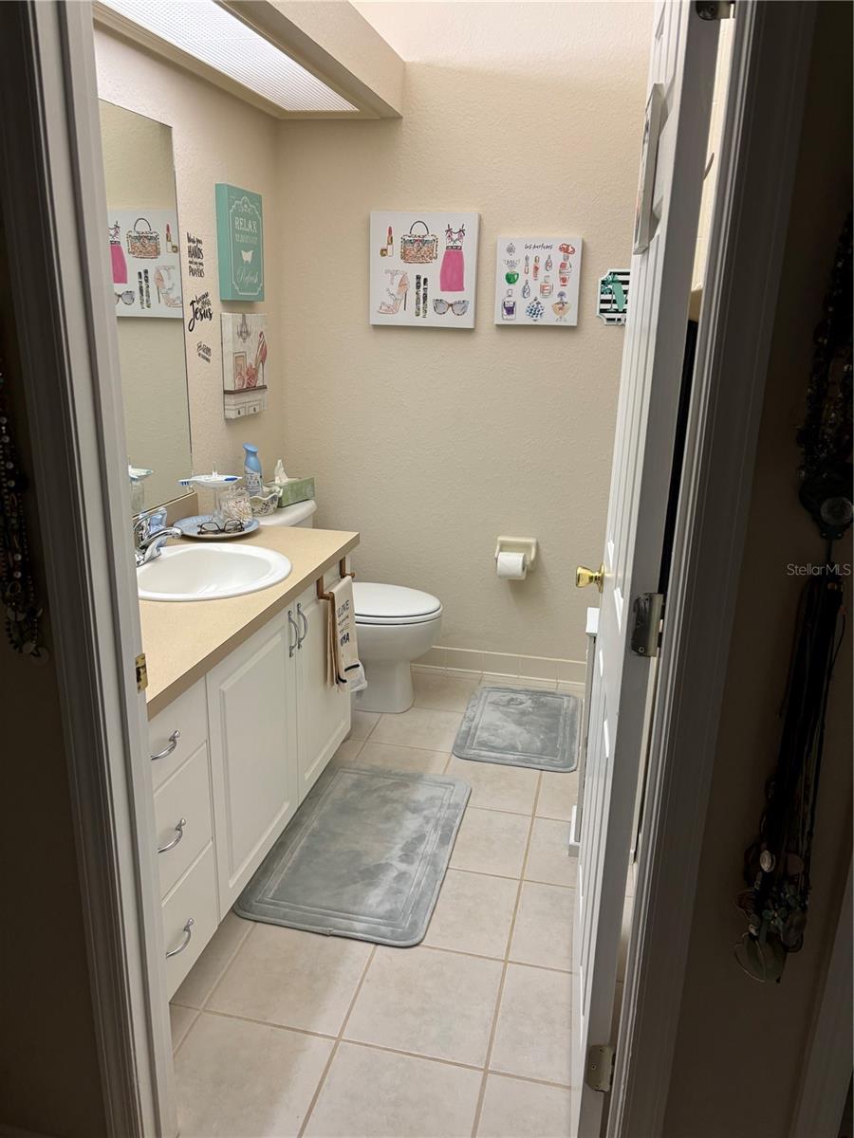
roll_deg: -3.1
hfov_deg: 53.1
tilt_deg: -16.8
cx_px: 427
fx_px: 855
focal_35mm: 26
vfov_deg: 67.3
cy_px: 569
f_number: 1.6
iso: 125
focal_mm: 5.96
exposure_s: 1/60
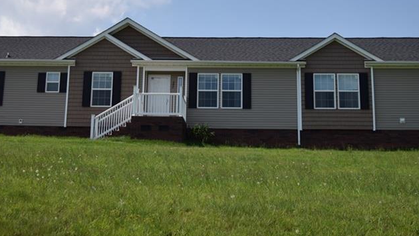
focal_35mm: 64
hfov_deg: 32.9
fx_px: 709
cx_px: 194
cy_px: 19
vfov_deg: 18.5
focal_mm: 25
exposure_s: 1/4000
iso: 200
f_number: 4
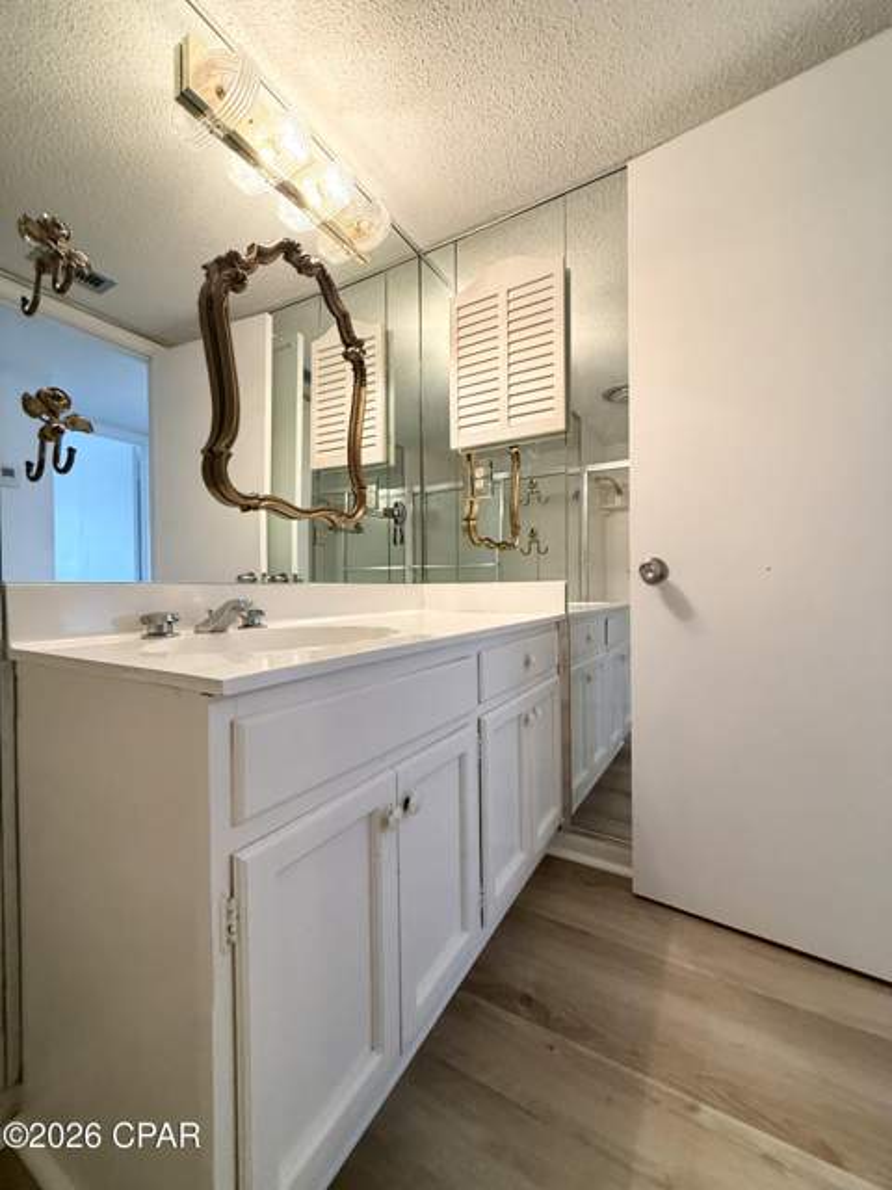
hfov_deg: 85.7
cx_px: 446
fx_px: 481
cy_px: 595
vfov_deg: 102.1
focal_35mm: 14
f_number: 2.2
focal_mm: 2.22
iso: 320
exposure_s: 1/60
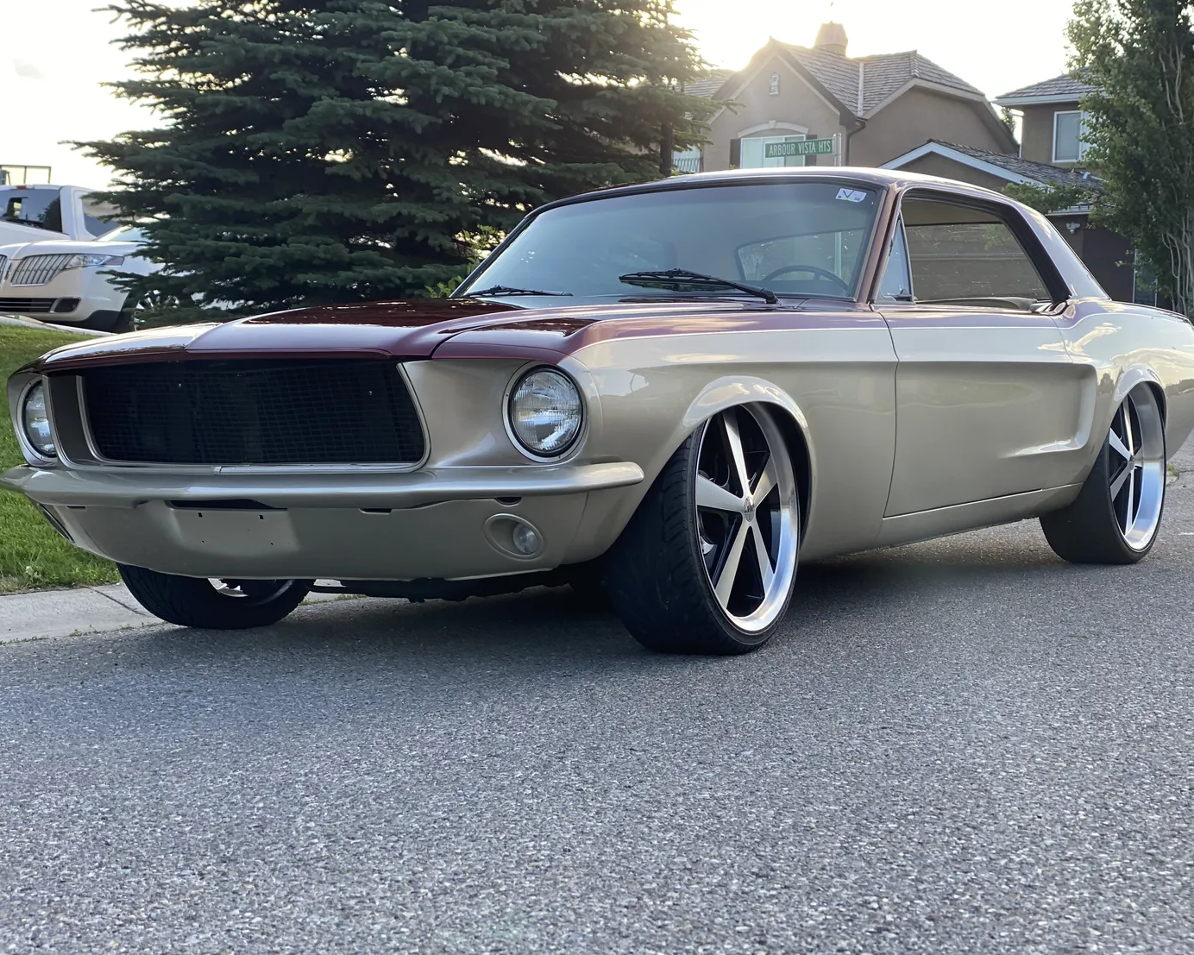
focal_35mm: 55
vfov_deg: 27.6
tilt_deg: -2.8
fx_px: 1943
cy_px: 477
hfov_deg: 34.1
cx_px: 636
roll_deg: -2.4
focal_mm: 6
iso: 25
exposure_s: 1/122
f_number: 2
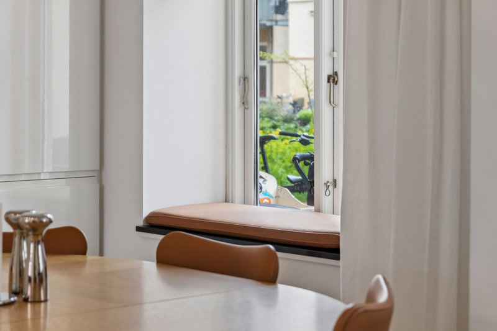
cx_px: 248
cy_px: 166
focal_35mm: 92
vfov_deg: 14.9
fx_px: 1263
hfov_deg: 22.3
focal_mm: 61
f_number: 4
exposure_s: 1/60
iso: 200
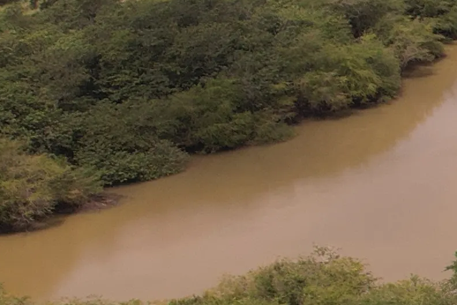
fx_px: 1929
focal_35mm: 152
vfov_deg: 8.9
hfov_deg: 11.2
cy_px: 370
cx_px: 1122
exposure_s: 1/60
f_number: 2.8
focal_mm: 8.38
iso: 100
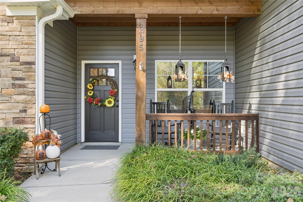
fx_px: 278
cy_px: 101
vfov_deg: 40.0
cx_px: 152
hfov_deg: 57.2
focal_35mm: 33
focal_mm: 33
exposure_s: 1/160
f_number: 4
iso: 400
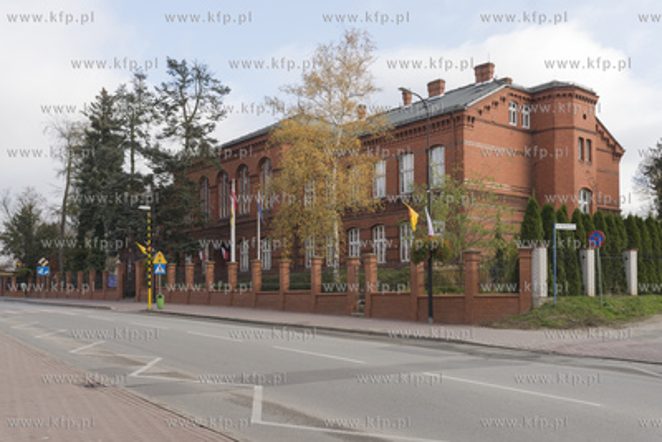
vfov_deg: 36.9
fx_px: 662
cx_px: 331
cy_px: 221
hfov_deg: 53.1
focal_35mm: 36
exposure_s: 1/640
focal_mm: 36
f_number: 4.5
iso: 400
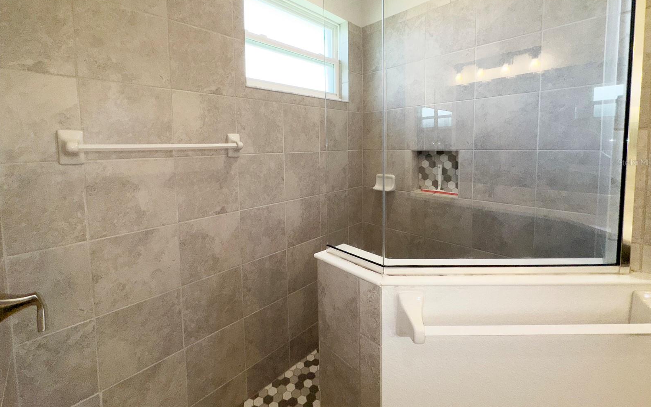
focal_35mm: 15
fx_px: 266
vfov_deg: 73.9
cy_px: 162
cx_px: 328
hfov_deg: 101.5
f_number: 2.2
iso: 32
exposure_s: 1/170
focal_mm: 2.22
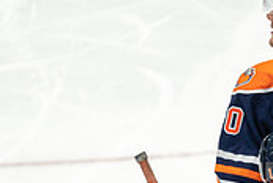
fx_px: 15268
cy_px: 234
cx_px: 404
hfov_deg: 1.0
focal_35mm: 2010
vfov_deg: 0.7
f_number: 4
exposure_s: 1/640
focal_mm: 600
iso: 1600
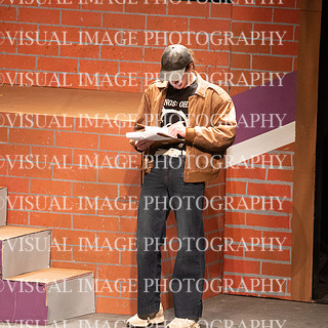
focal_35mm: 570
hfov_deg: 3.1
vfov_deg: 3.1
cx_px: 138
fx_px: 6111
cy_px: 182
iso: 5600
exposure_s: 1/160
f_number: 6.3
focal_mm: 370
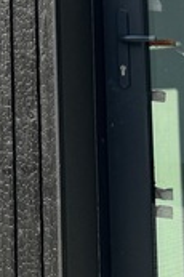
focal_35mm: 148
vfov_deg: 13.0
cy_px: -167
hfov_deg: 8.5
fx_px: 1137
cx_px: -253
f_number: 1.78
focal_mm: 6.76
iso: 80
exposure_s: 1/3413
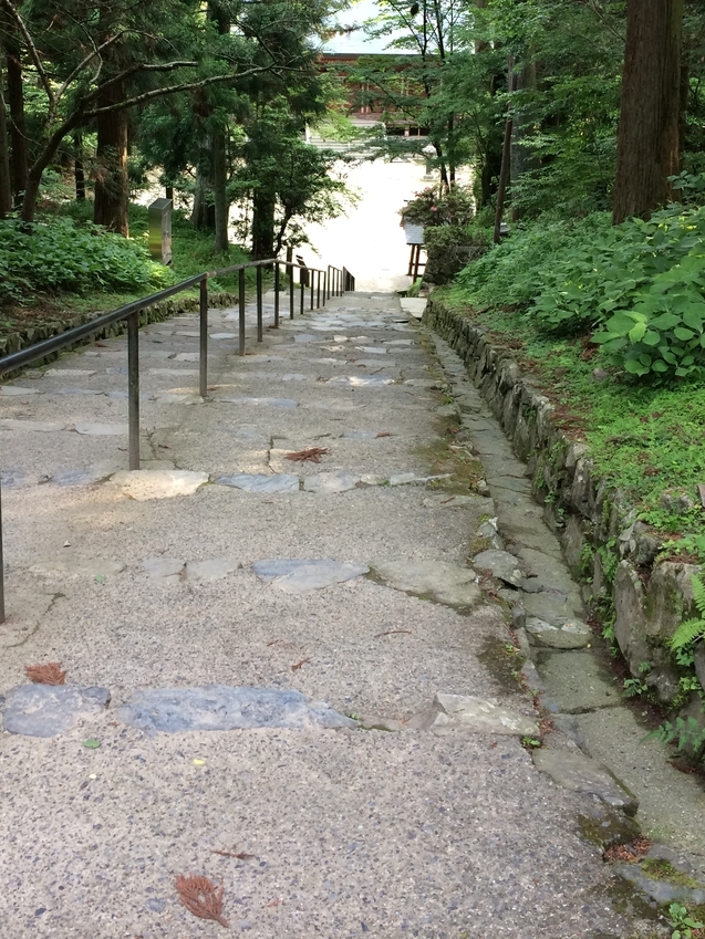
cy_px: 282
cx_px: 343
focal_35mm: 41
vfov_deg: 44.8
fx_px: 1113
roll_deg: -1.0
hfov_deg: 35.1
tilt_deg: -17.2
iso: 40
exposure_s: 1/30
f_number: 2.2
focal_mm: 4.15
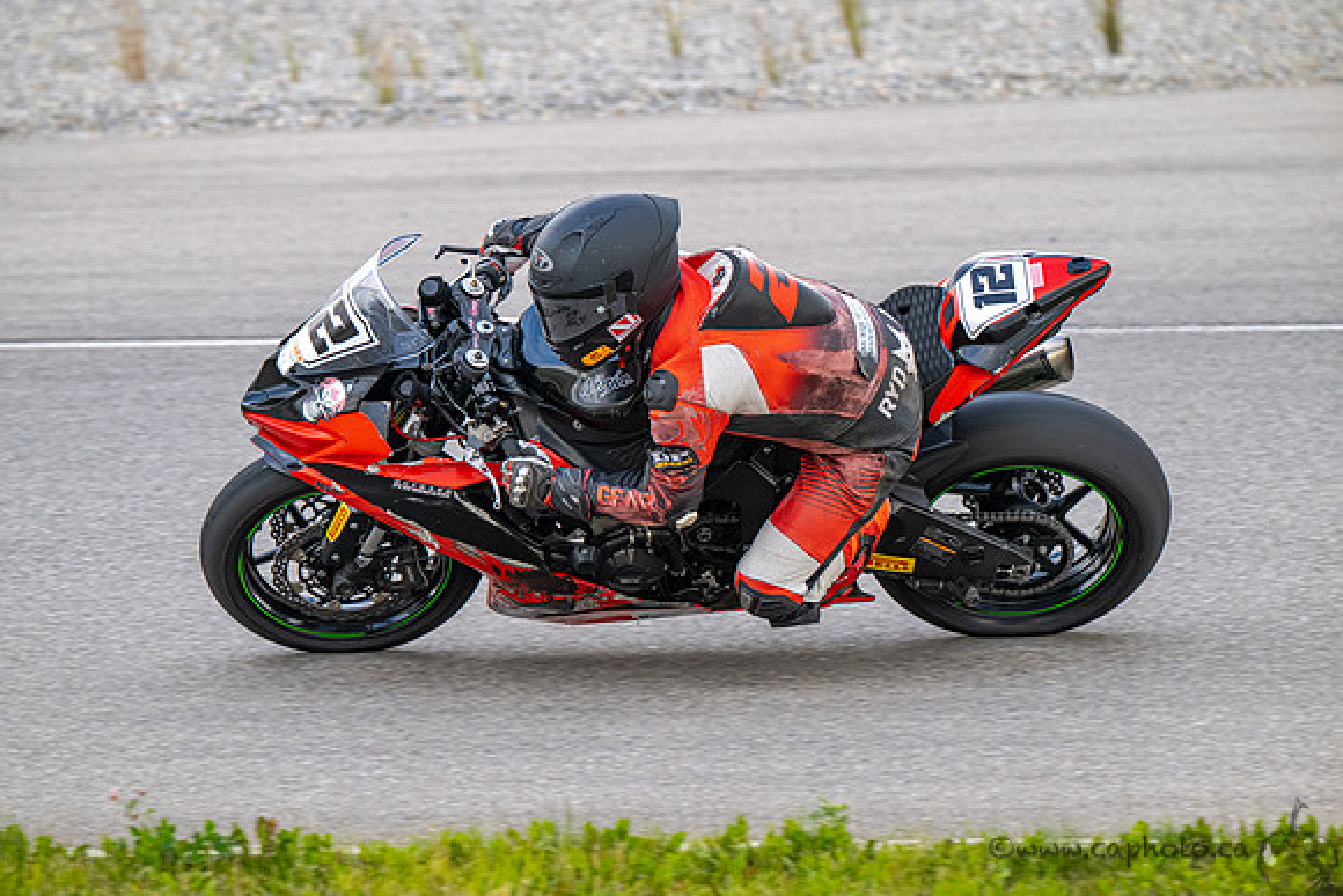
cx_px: 672
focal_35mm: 290
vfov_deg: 4.7
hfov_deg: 7.1
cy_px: 448
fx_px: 10821
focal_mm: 290
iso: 1800
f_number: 6.3
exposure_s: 1/1250
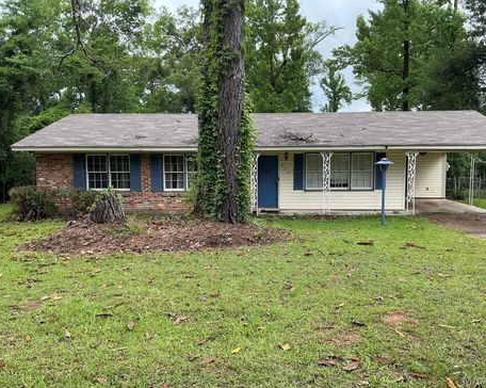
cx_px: 260
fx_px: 431
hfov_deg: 58.8
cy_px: 190
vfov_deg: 48.4
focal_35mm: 30
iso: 25
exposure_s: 1/289
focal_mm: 3
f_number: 1.8
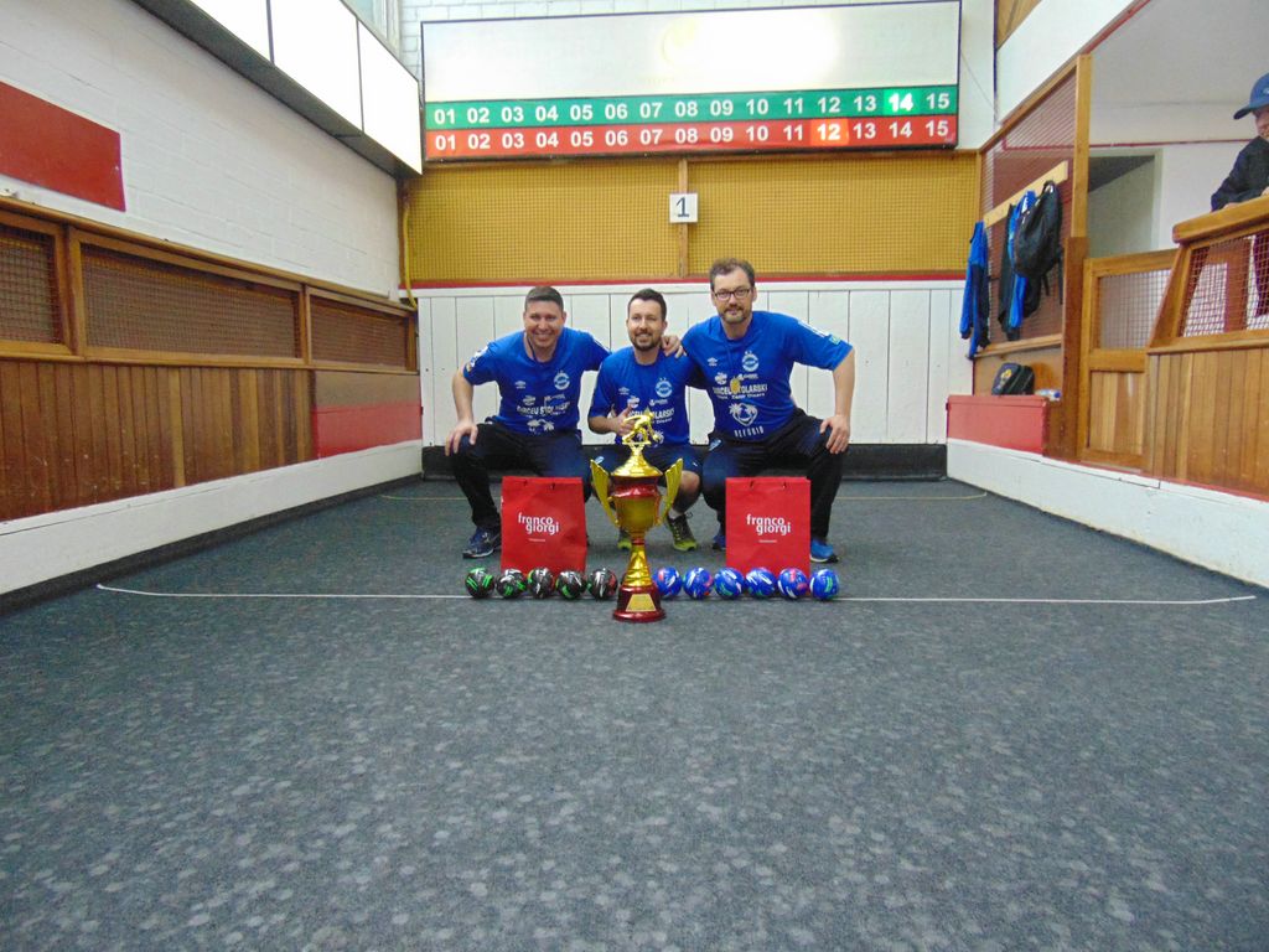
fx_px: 916
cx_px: 634
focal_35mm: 25
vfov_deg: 54.9
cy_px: 476
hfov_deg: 69.4
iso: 400
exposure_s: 1/30
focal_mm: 4.5
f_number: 3
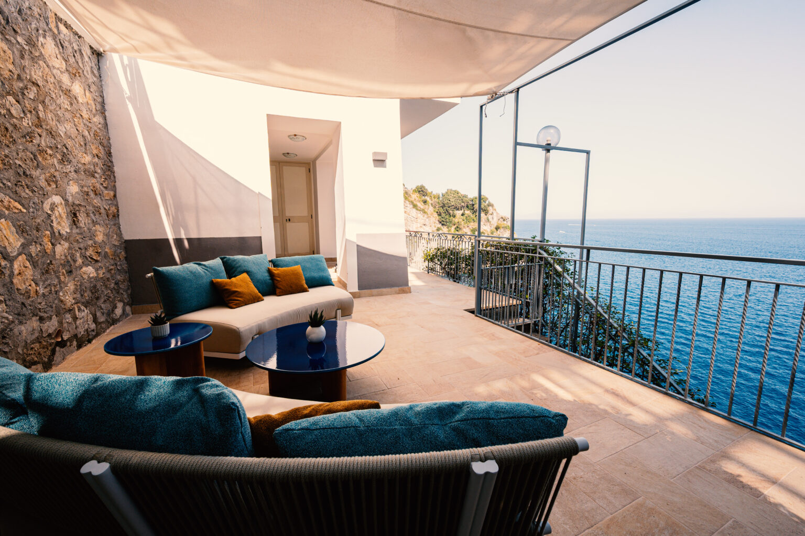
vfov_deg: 81.1
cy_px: 268
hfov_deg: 104.3
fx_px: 313
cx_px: 402
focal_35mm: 14
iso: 500
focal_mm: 14
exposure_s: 1/320
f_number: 9
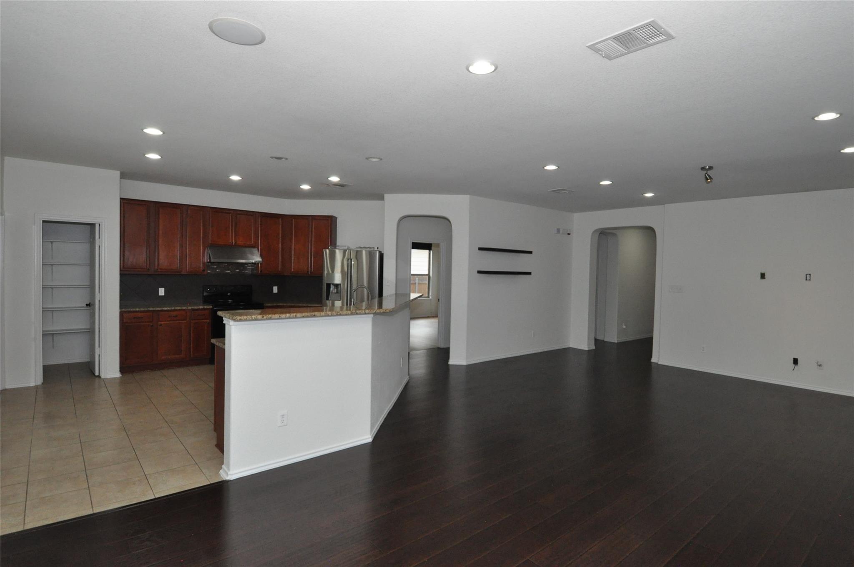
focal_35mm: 18
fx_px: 426
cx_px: 427
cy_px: 284
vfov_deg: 67.2
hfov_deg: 90.1
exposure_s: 1/200
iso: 2000
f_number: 7.1
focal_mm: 12
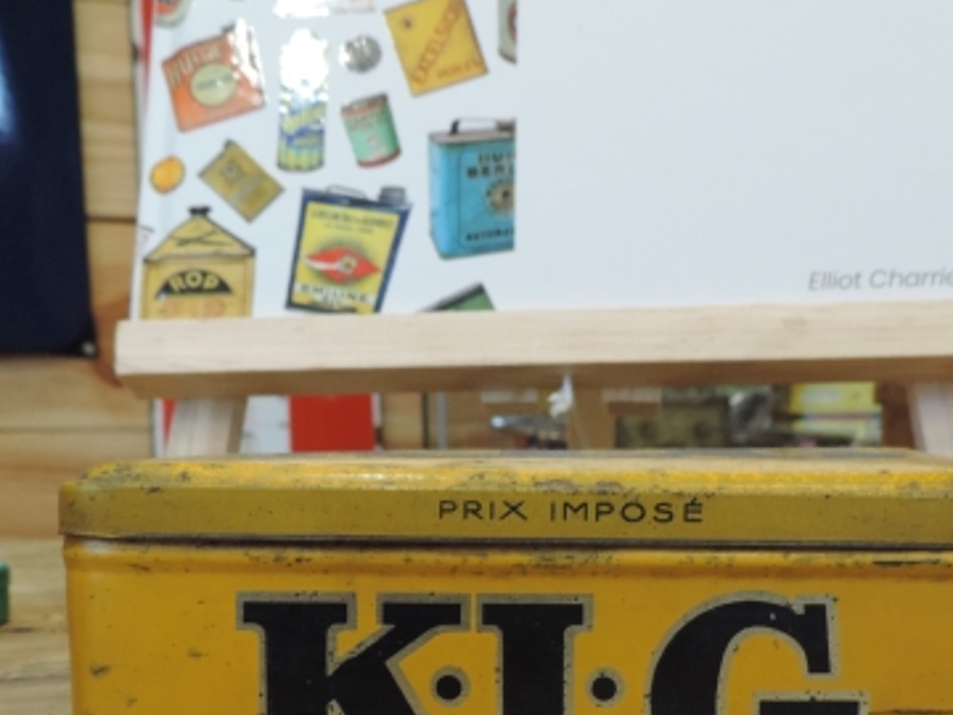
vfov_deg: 26.1
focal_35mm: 55
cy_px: 567
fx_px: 1514
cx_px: 500
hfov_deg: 34.9
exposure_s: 1/20
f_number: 3.6
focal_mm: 5.8
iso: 400
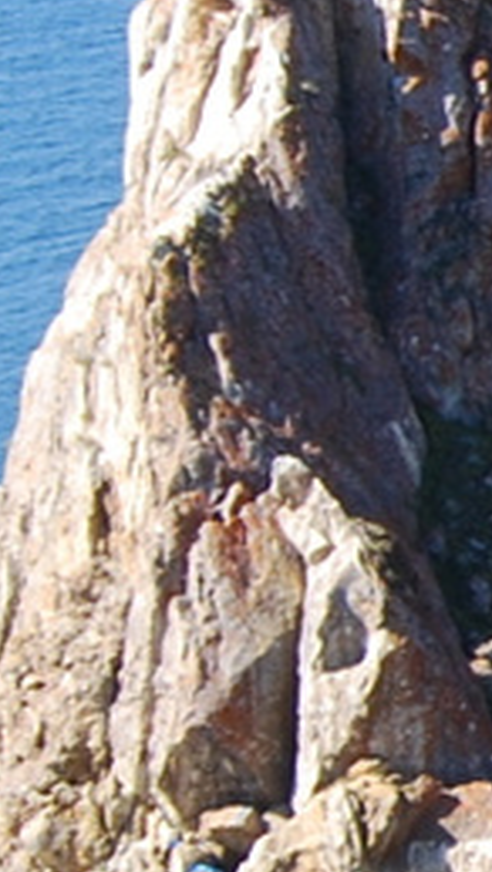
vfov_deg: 8.2
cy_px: 584
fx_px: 6067
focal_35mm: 262
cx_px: 1803
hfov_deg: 4.4
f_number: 6.3
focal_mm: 24
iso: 100
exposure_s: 1/160
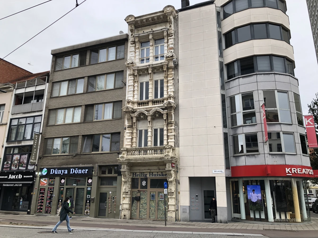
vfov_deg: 49.7
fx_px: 257
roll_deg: +0.4
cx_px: 159
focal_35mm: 28
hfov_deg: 63.4
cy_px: 119
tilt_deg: +18.1
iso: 20
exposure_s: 1/176
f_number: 1.8
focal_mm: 4
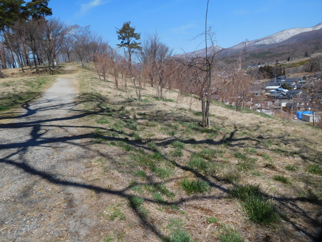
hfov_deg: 69.4
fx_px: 233
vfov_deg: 54.9
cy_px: 121
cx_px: 161
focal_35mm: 25
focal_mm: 4.5
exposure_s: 1/1250
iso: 125
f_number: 3.4
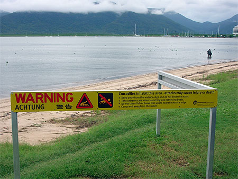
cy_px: 90
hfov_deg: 38.2
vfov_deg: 29.1
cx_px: 119
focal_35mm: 50
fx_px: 344
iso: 50
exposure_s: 1/182
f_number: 5.6
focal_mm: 8.4
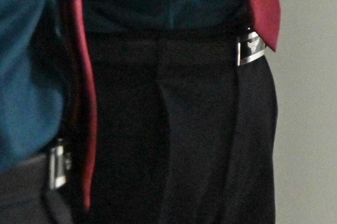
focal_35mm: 168
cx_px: 775
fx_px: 1572
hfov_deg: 10.7
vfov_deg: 7.6
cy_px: -333
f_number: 4
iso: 3200
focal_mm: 31
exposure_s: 1/125
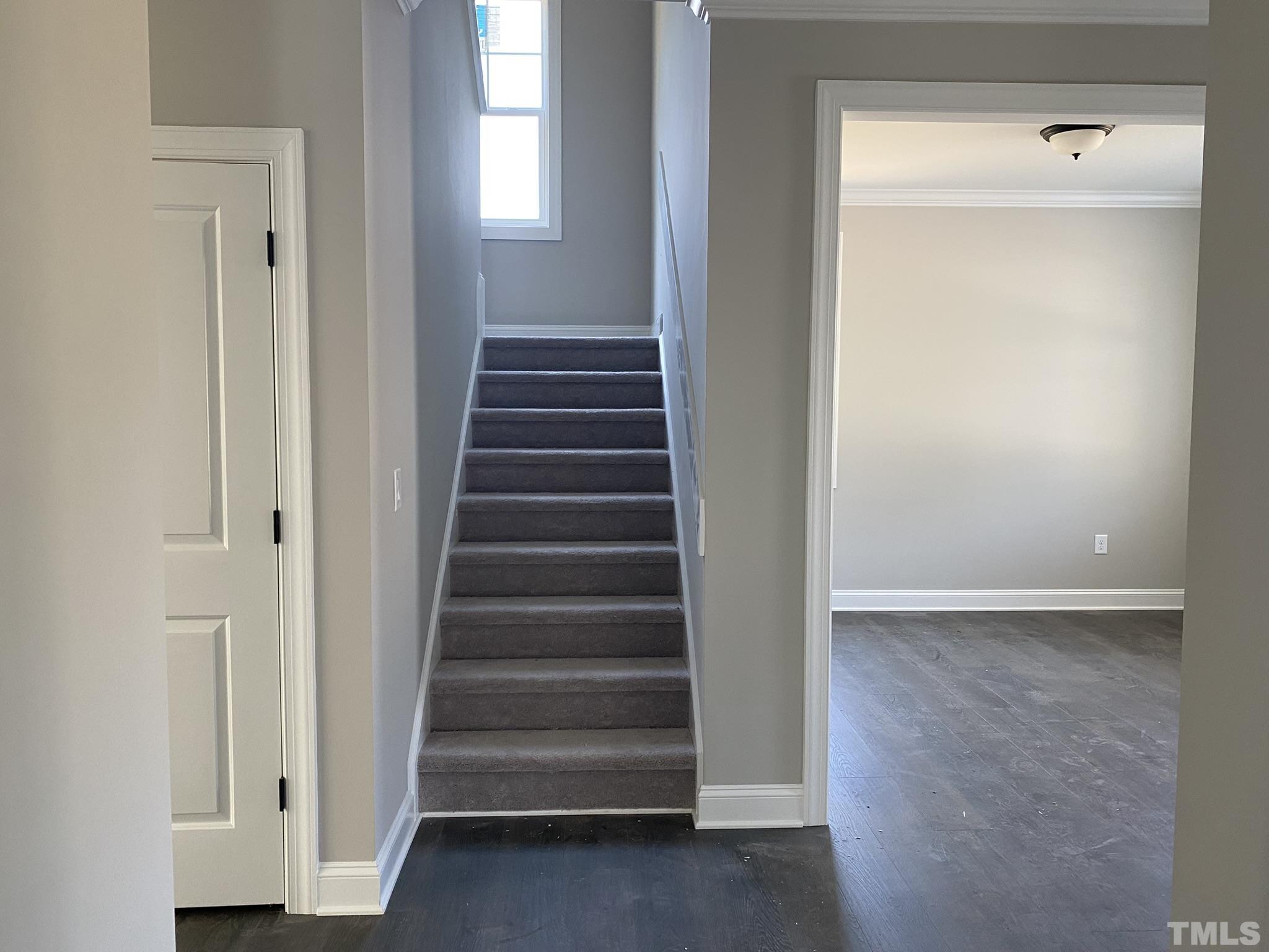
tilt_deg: -3.1
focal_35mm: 26
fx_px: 953
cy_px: 476
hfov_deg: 67.3
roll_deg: +0.0
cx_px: 634
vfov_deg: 53.1
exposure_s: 1/80
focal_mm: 4.25
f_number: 1.8
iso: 125
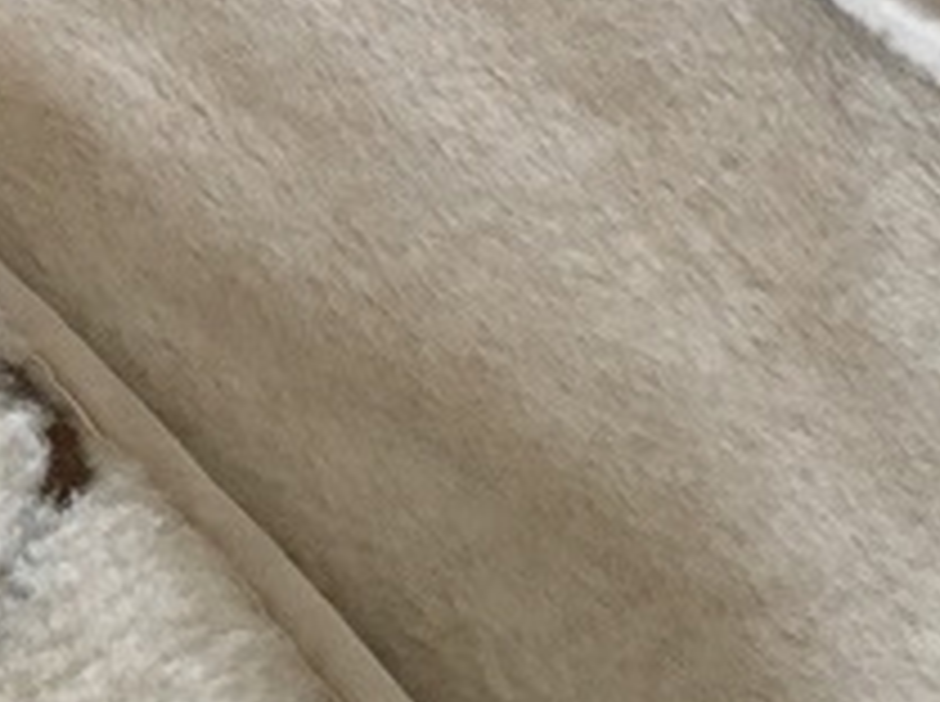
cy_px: -225
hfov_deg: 13.7
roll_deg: +16.1
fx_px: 3768
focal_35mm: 139
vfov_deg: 10.4
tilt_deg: -40.5
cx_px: -261
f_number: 2.2
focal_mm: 4.15
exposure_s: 1/33
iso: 160
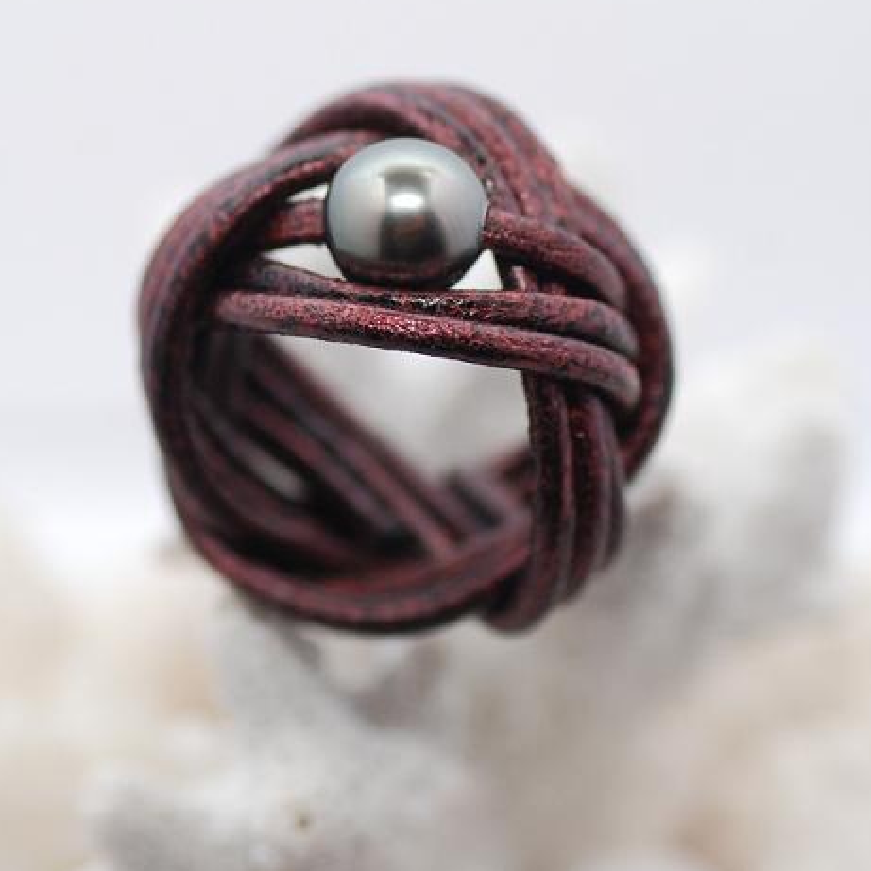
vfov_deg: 7.5
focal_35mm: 232
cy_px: 290
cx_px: 387
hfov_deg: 7.5
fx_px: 6604
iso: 400
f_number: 6.3
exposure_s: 1/200
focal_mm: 90
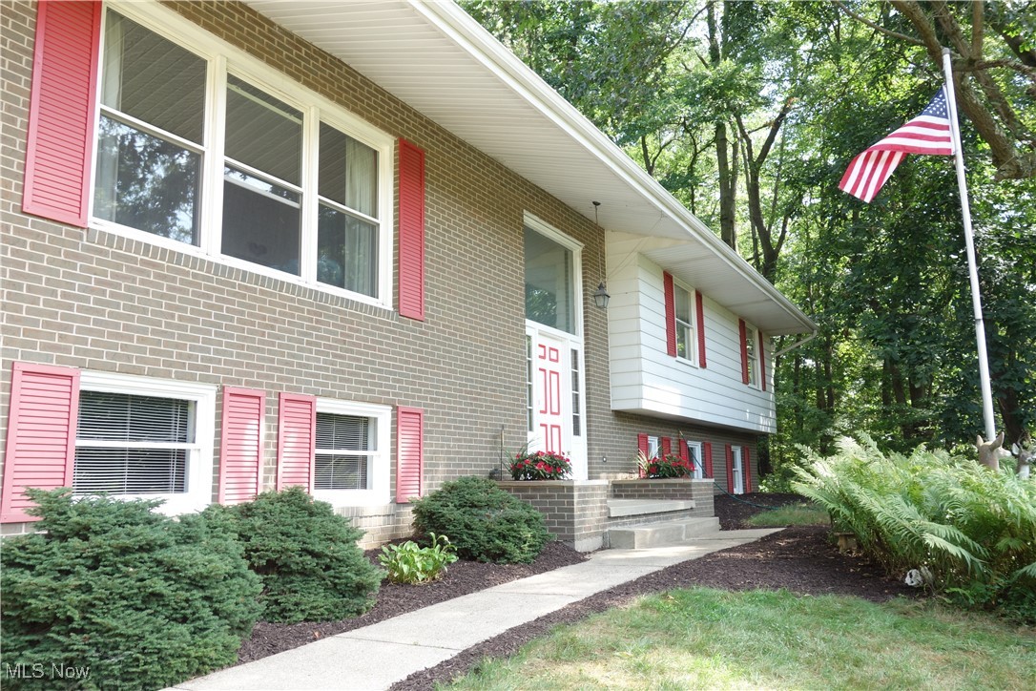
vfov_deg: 46.4
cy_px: 346
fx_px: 806
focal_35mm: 28
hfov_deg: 65.5
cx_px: 518
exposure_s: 1/40
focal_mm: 10.4
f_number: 4.5
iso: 125
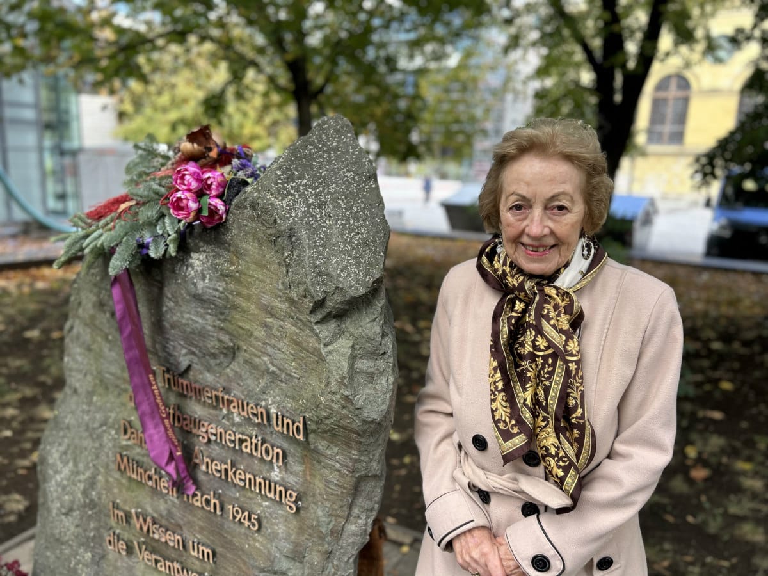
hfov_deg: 67.3
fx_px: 577
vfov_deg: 53.1
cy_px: 288
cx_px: 384
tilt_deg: -12.0
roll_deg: -2.4
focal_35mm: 26
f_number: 1.5
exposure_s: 1/122
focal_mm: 5.7
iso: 32
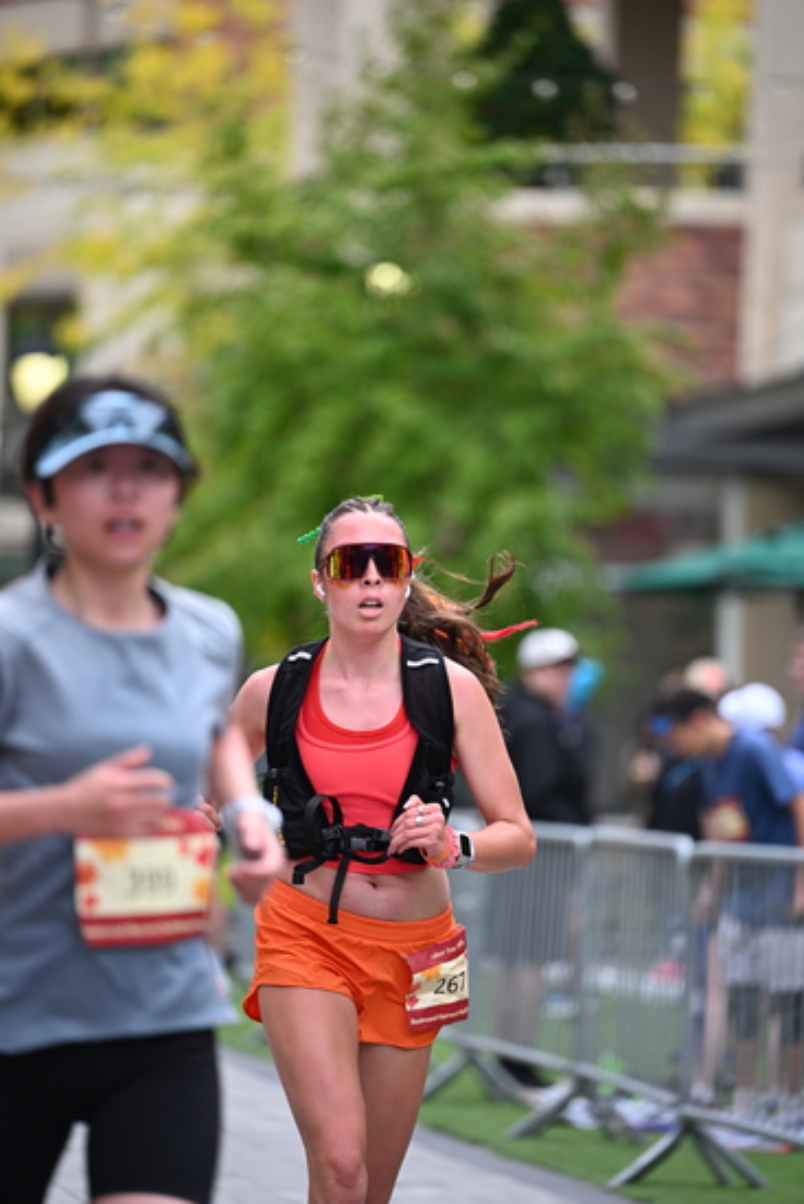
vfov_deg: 10.5
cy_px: 602
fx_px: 6528
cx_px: 402
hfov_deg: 7.0
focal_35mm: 195
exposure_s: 1/2000
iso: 640
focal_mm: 195
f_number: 2.8
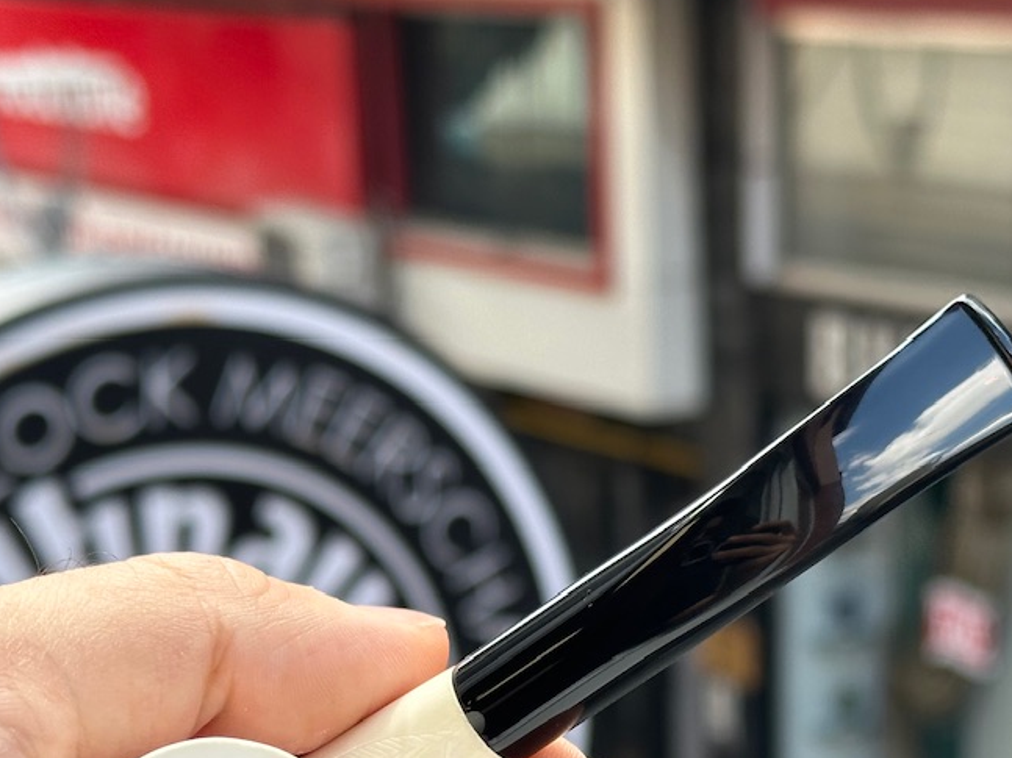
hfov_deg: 20.7
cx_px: 546
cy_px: 652
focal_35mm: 95
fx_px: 2777
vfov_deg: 15.4
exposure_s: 1/454
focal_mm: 6.86
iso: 64
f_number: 1.78
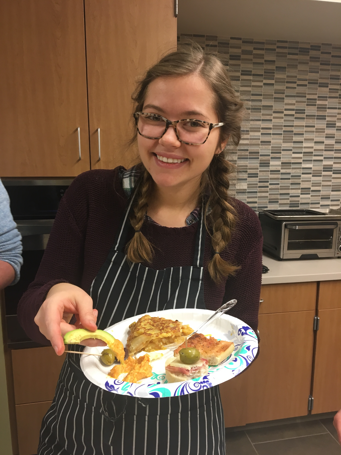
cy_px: 228
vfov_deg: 61.7
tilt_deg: -11.8
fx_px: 381
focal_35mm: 29
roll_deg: -0.6
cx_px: 170
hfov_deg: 48.2
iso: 64
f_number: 2.2
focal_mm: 4.15
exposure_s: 1/30
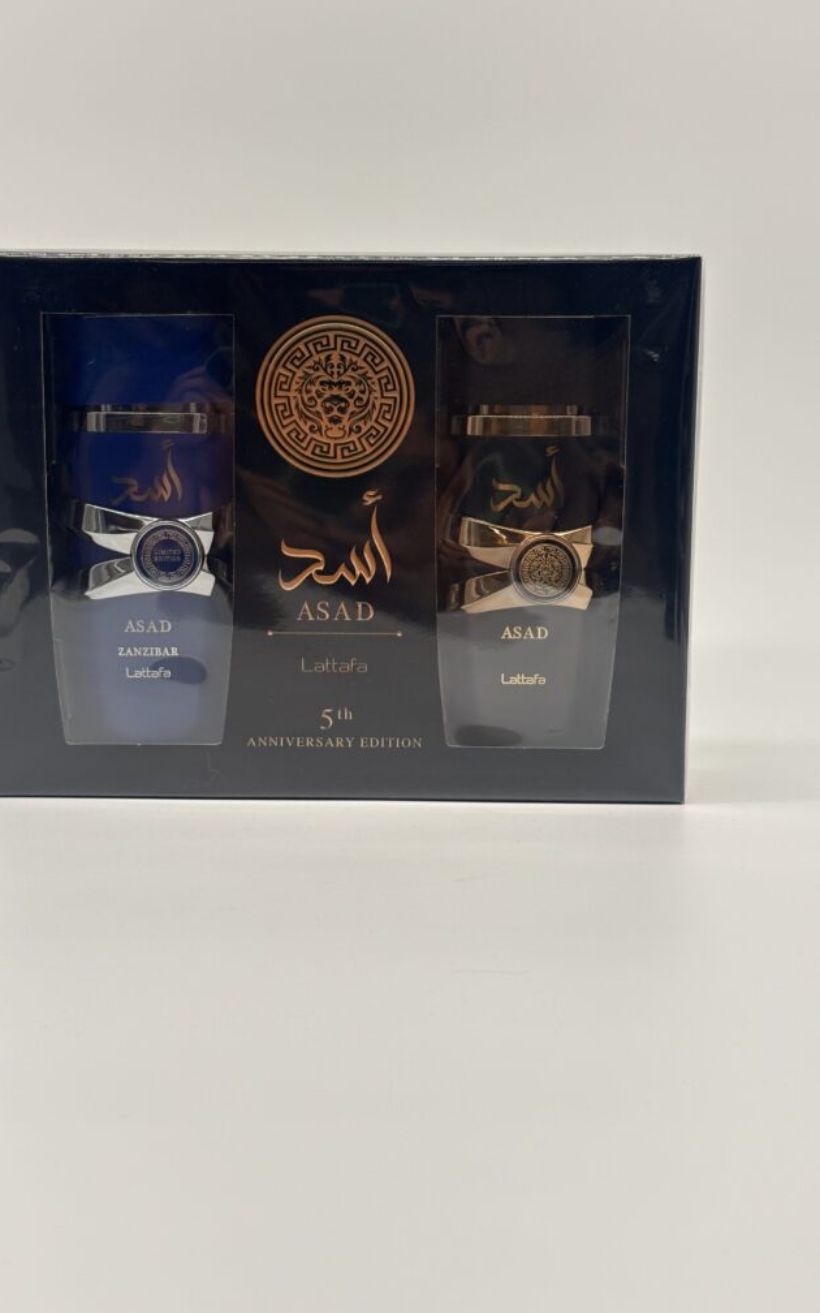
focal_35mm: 56
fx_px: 2002
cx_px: 377
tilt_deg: -8.1
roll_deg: -0.1
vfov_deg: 36.3
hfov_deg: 23.1
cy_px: 653
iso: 40
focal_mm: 5.96
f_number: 1.6
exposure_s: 1/478
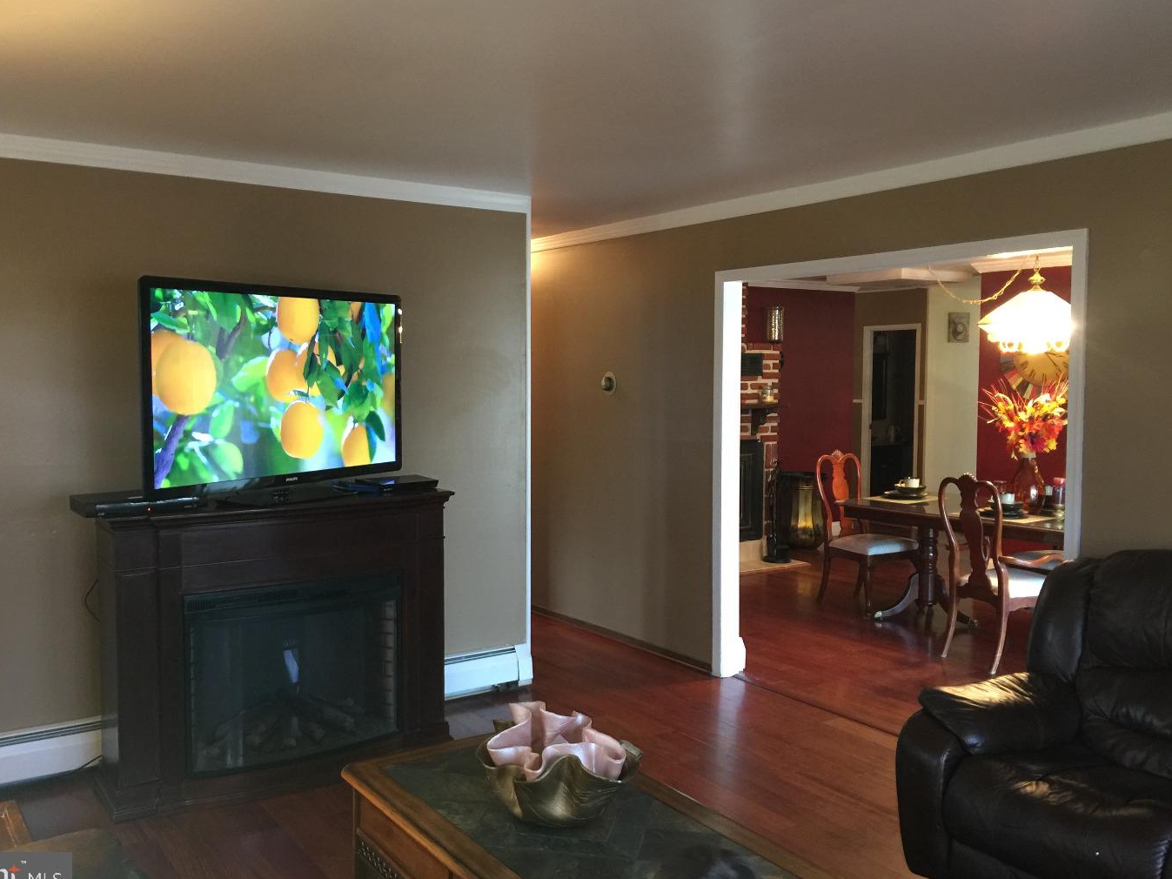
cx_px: 546
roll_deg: -0.7
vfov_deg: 45.4
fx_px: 1049
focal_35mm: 31
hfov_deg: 58.3
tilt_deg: -4.1
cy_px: 432
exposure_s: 1/10
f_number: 2.2
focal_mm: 4.15
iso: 100
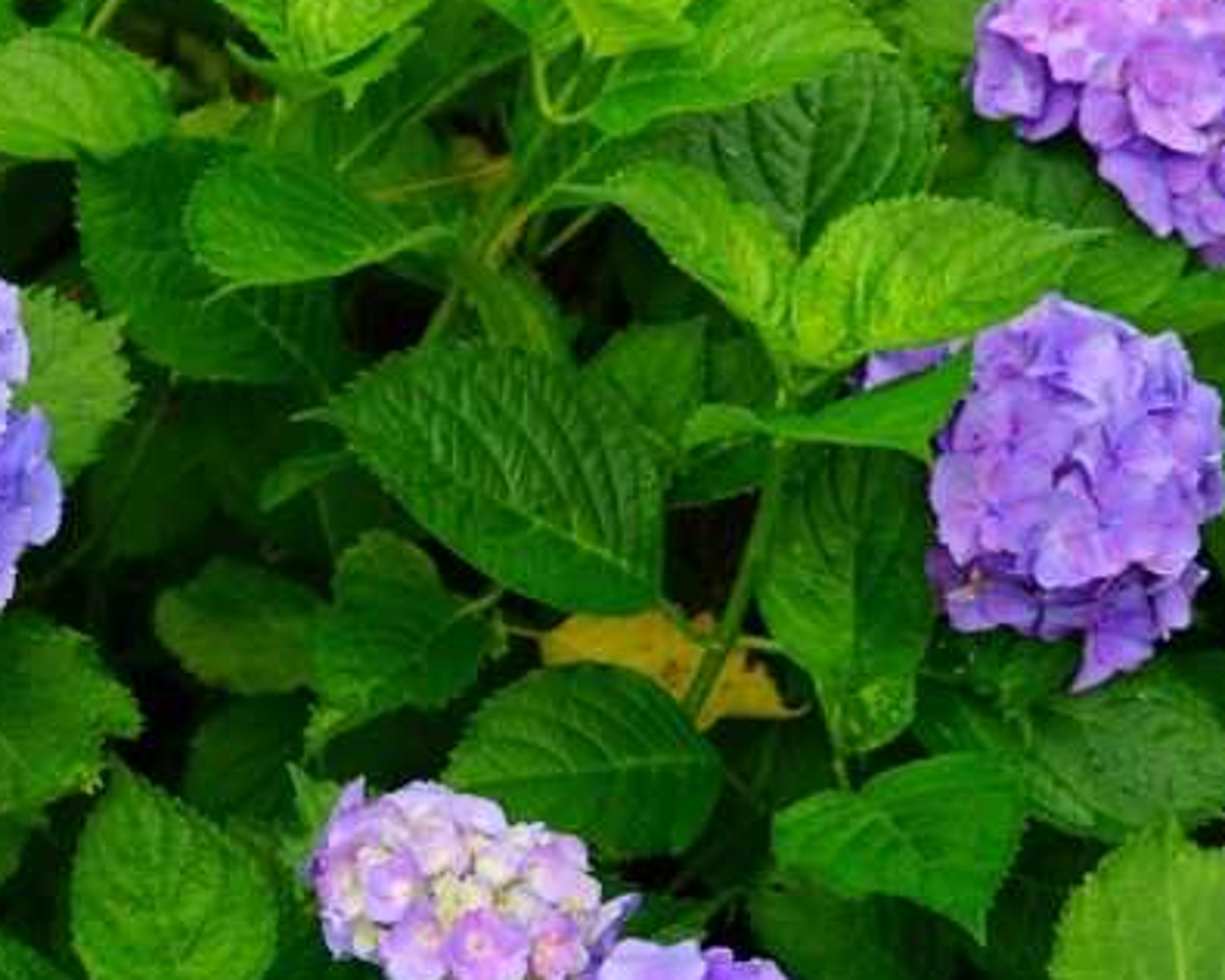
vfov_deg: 11.6
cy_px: 285
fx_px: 4822
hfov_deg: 14.4
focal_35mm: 133
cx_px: 329
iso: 2500
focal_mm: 70
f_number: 5.6
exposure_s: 1/750
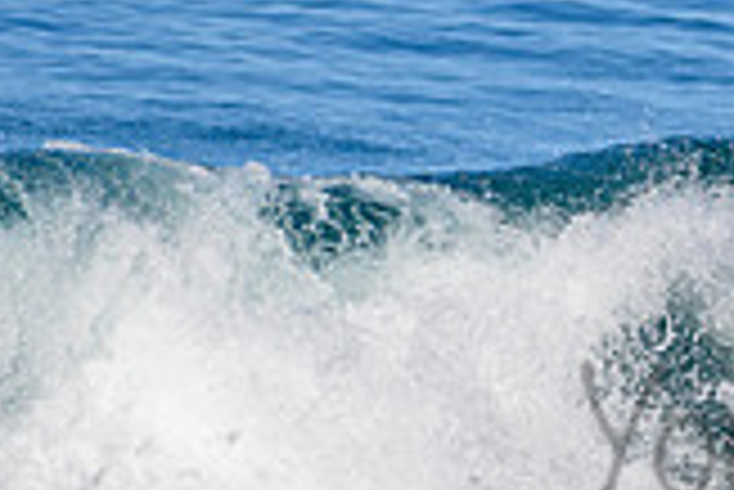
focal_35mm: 2673
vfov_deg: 0.5
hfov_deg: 0.8
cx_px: 1045
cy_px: 393
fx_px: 54547
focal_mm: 500
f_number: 5.6
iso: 320
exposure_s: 1/2000
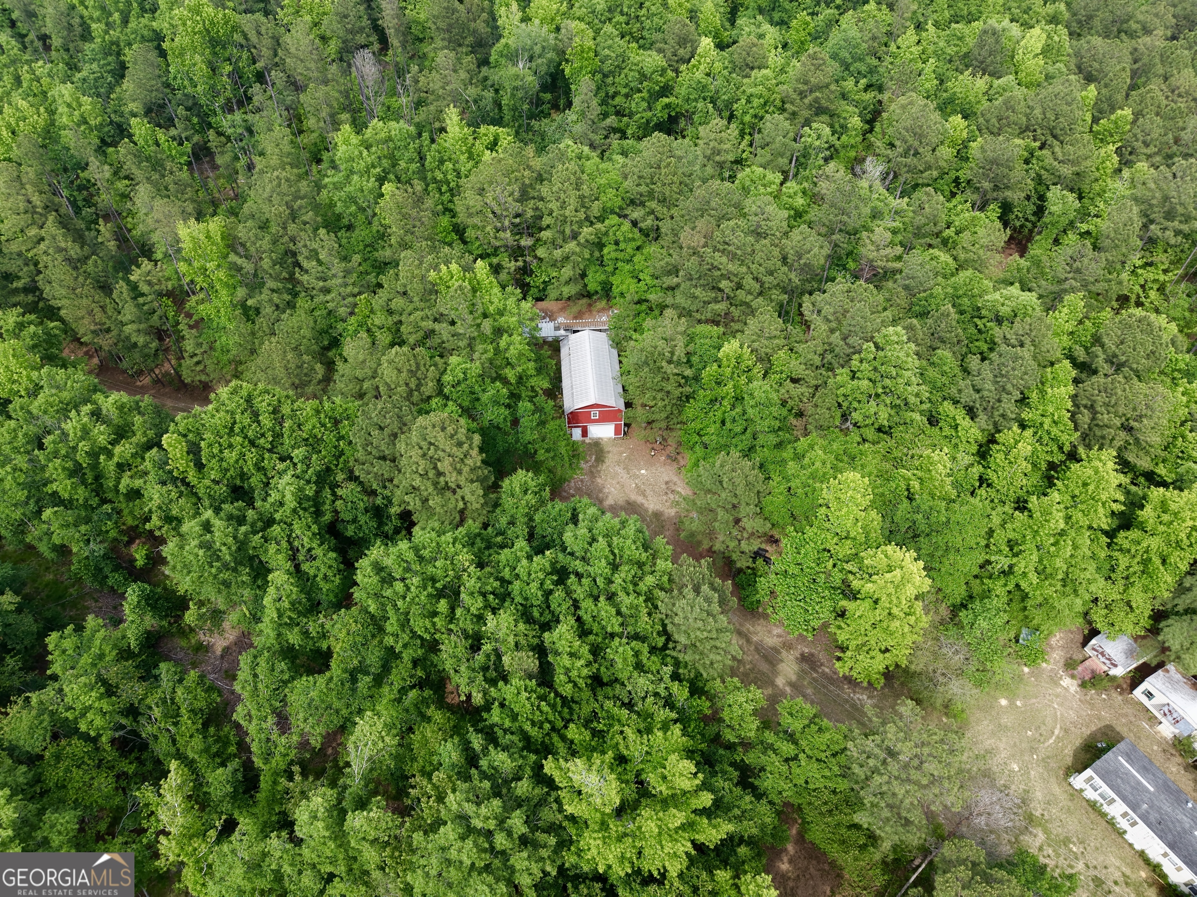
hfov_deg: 73.9
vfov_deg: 58.9
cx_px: 598
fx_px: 795
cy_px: 448
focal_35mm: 23
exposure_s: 1/1250
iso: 100
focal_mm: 8.67
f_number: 1.8
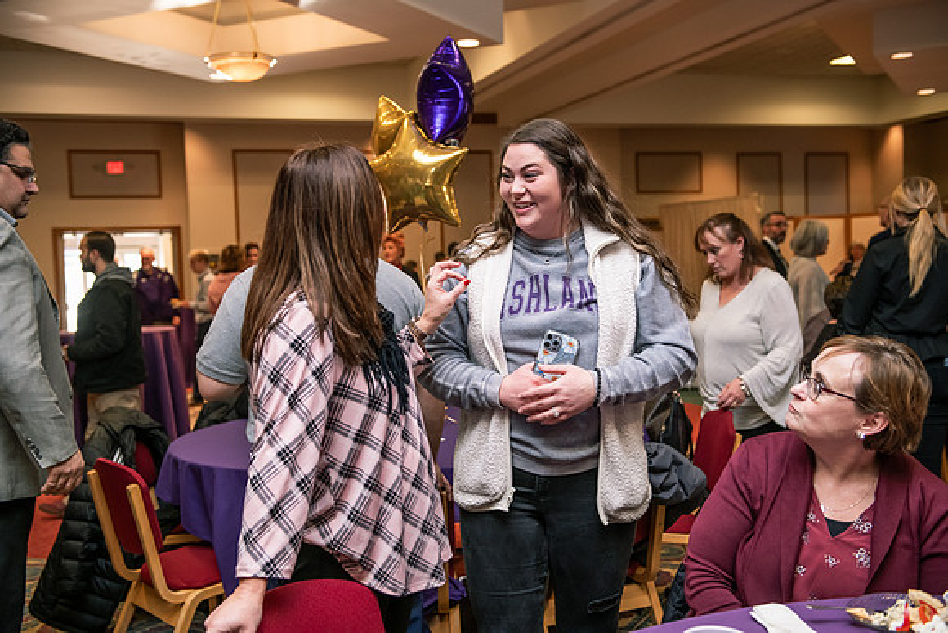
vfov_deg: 31.9
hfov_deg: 46.4
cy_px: 316
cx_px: 474
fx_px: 1106
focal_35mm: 42
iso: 1600
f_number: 3.5
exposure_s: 1/200
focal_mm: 42
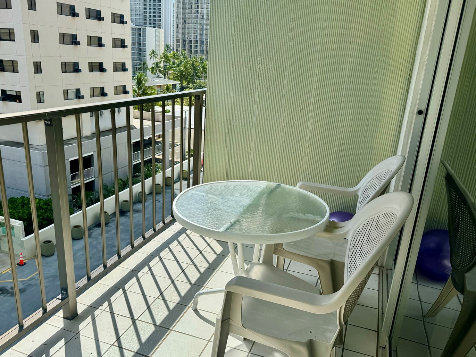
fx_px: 385
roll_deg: -3.6
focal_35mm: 28
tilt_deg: -18.8
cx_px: 224
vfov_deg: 49.8
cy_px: 182
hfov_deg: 63.4
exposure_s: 1/4310
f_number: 1.78
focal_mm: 6.76
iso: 80
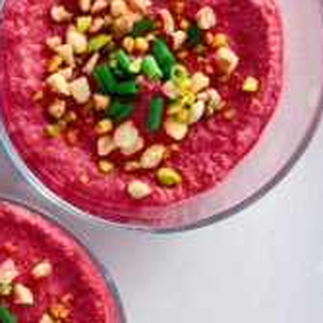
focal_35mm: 89
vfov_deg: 19.4
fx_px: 940
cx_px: -64
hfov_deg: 18.5
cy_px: 238
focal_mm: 3.99
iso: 64
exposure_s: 1/100
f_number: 1.8
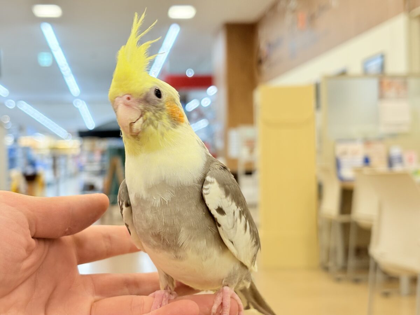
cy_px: 158
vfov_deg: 28.0
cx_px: 210
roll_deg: +1.9
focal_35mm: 52
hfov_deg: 36.8
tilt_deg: +0.8
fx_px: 631
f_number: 1.6
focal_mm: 5.96
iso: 80
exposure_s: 1/100
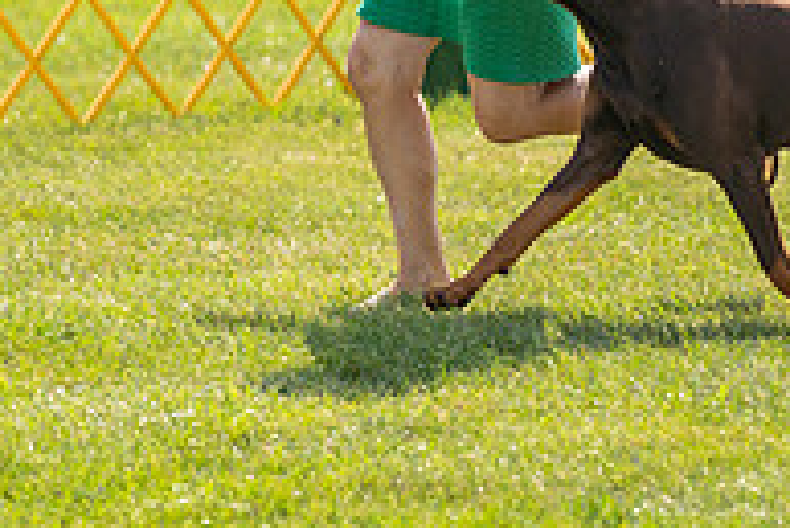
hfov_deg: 4.0
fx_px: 11397
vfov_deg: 2.7
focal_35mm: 519
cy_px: -125
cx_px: 426
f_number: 3.5
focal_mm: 173
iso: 200
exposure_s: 1/1600
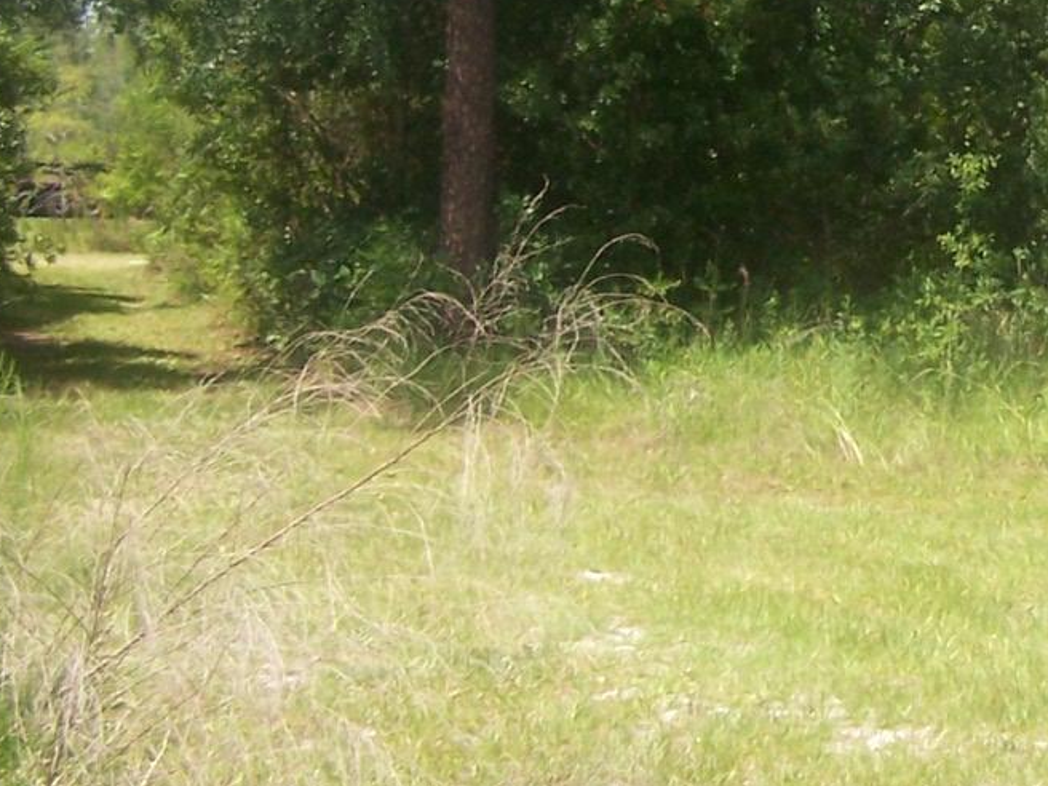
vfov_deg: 15.3
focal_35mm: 96
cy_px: 126
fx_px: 2906
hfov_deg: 19.7
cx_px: 1120
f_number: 2.8
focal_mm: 6.3
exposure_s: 1/500
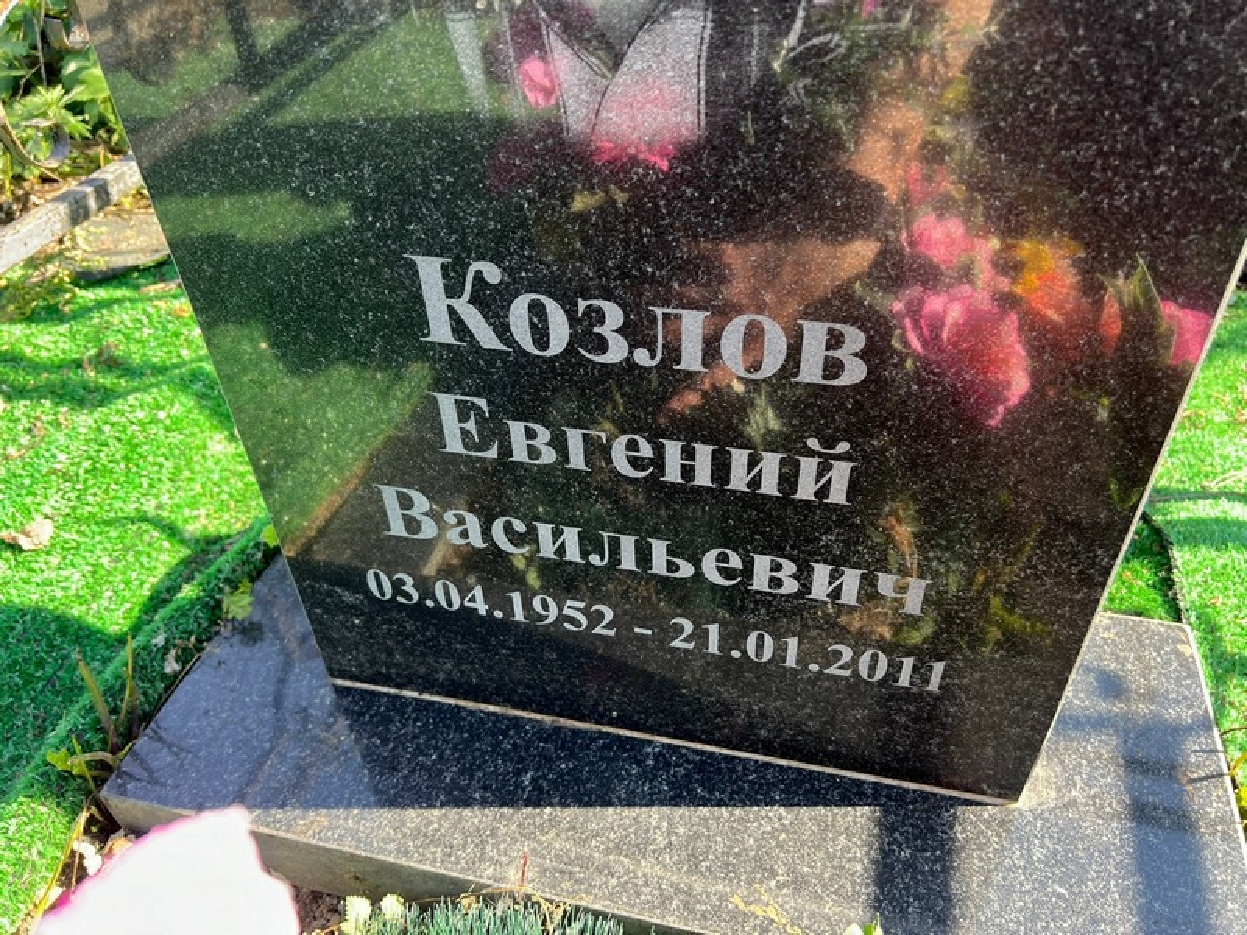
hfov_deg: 67.3
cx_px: 624
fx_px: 937
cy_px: 468
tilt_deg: -39.2
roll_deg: +1.9
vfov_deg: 53.1
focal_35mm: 26
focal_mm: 5.7
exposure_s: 1/227
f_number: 1.5
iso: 50
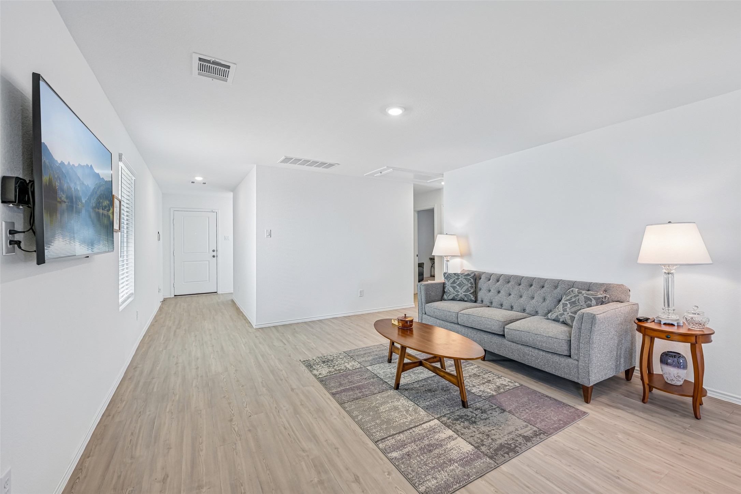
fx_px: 309
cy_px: 247
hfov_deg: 100.4
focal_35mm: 15
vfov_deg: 77.3
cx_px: 370
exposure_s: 1/15
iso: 280
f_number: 6.7
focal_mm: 15
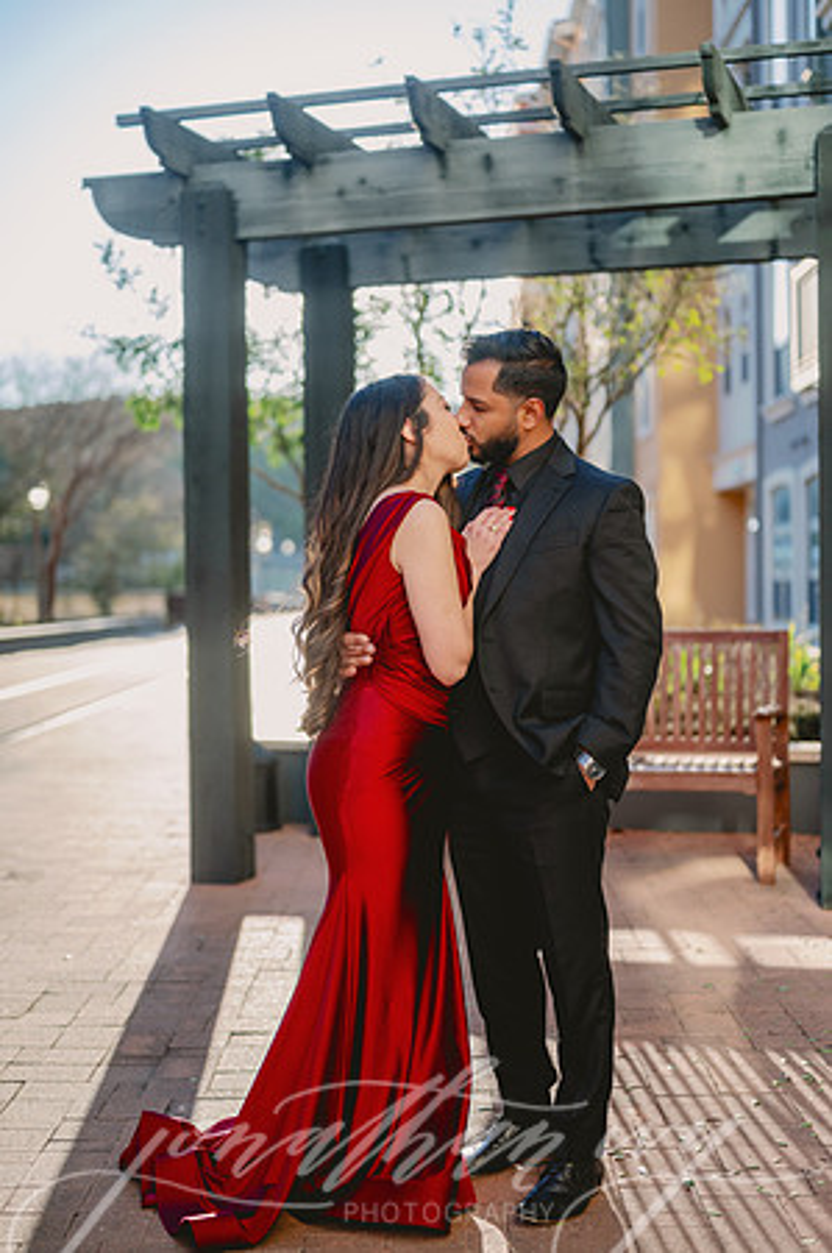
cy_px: 626
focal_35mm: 50
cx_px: 416
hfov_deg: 26.9
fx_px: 1737
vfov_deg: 39.6
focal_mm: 50
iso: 640
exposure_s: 1/5000
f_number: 2
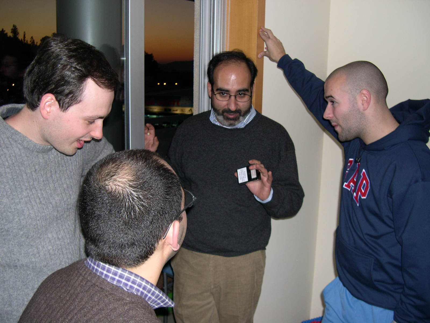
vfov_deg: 37.7
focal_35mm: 38
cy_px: 162
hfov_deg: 49.0
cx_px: 215
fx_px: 472
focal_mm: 8
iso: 100
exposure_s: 1/60
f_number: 2.8
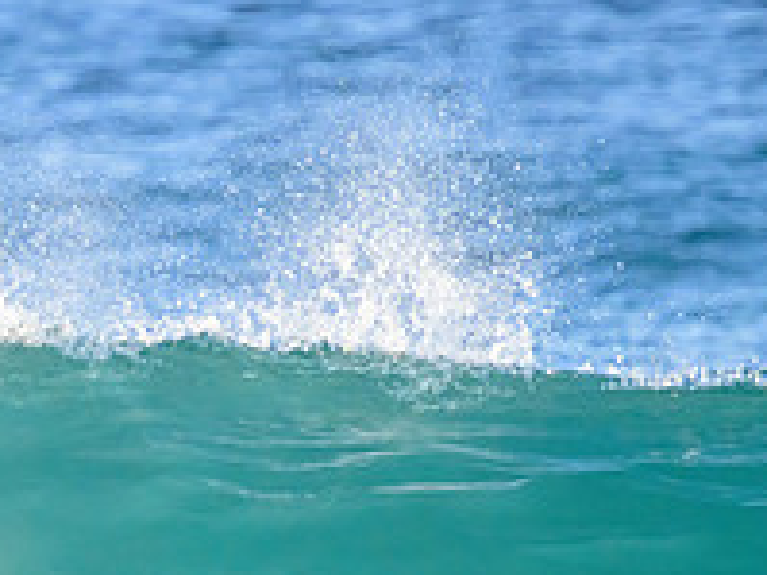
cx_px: -185
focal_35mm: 2246
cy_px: 731
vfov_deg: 0.7
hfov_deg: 0.9
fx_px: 49735
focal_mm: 800
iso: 4500
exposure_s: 1/2000
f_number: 11
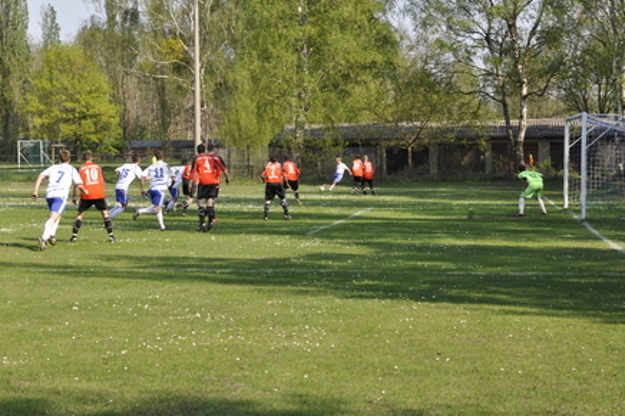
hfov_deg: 21.6
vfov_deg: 14.4
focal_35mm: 95
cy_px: 188
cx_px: 307
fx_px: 1641
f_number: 13
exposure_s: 1/160
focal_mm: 55
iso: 200
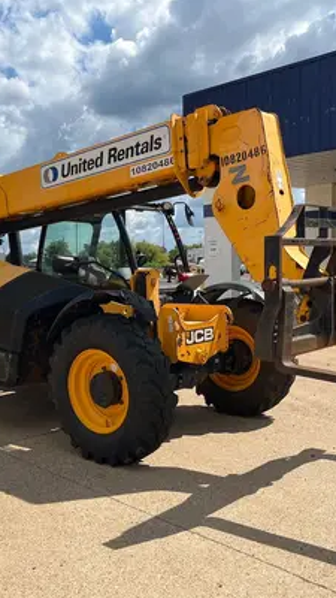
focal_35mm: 39
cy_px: 306
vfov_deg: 51.6
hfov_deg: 30.3
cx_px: 134
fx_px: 618
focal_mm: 5.1
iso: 50
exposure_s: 1/4651
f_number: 1.6
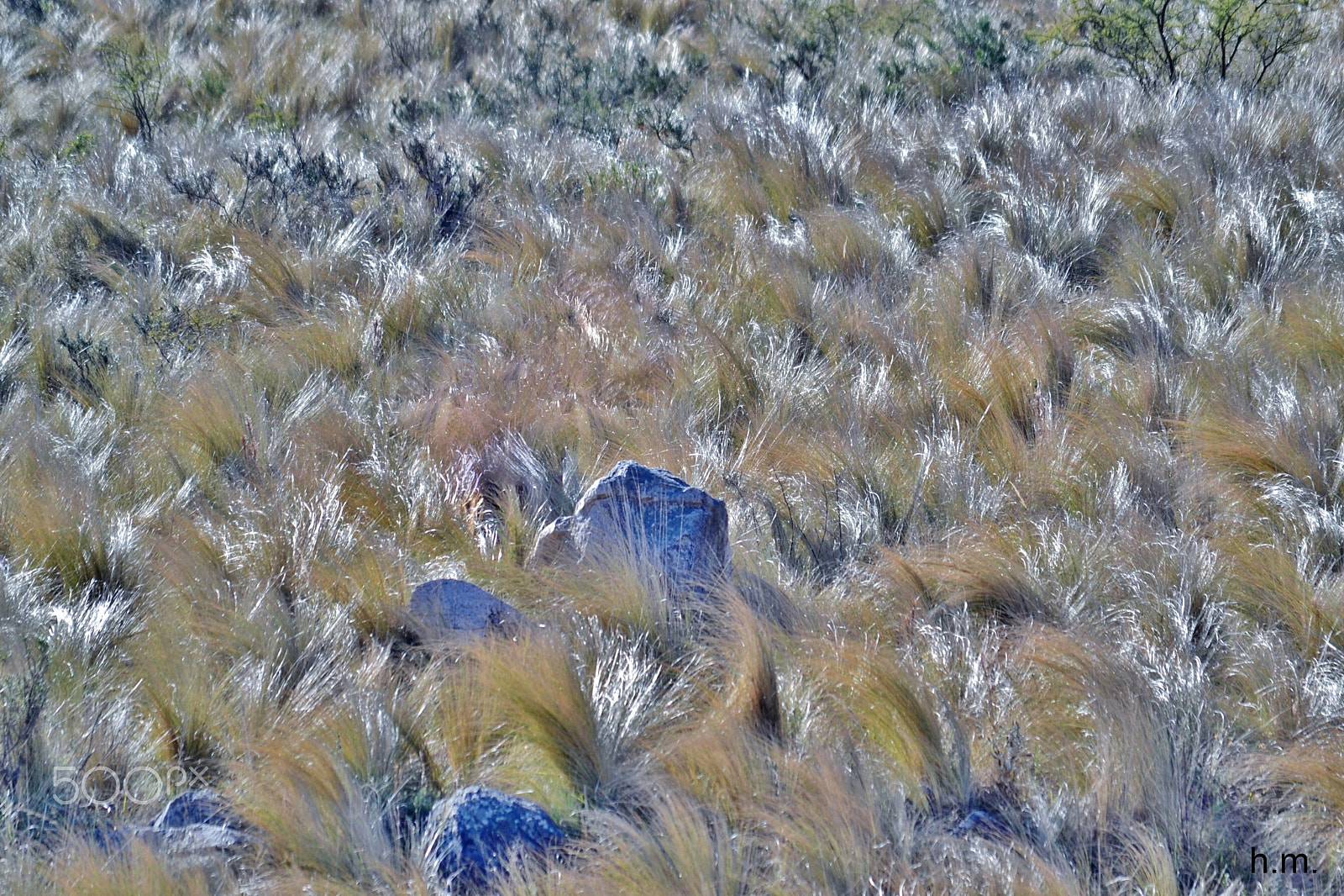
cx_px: 672
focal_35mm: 300
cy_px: 448
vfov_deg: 4.6
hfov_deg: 6.9
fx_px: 11197
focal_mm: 200
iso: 200
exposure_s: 1/250
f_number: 6.3
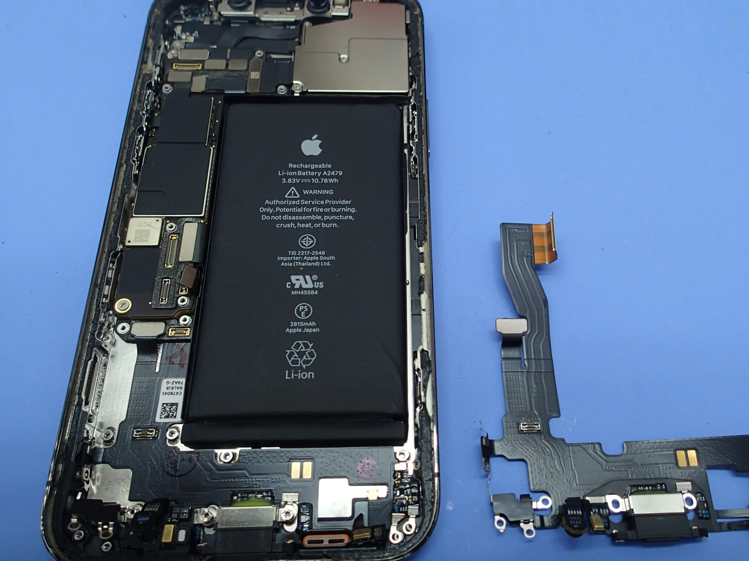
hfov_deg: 61.5
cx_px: 414
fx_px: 627
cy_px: 312
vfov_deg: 48.1
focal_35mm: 29
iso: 125
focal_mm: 4.5
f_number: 2.8
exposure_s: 1/60
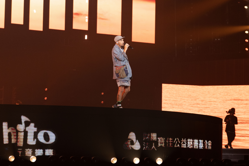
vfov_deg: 10.6
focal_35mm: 129
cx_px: 124
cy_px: 83
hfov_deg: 15.9
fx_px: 892
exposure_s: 1/320
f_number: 3.2
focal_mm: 86
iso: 2500
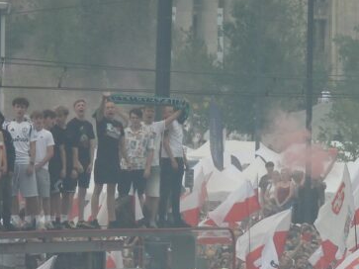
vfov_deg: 2.4
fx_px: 6293
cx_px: 439
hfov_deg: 3.3
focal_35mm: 607
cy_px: 363
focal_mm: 38.6
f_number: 4.5
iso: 100
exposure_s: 1/250
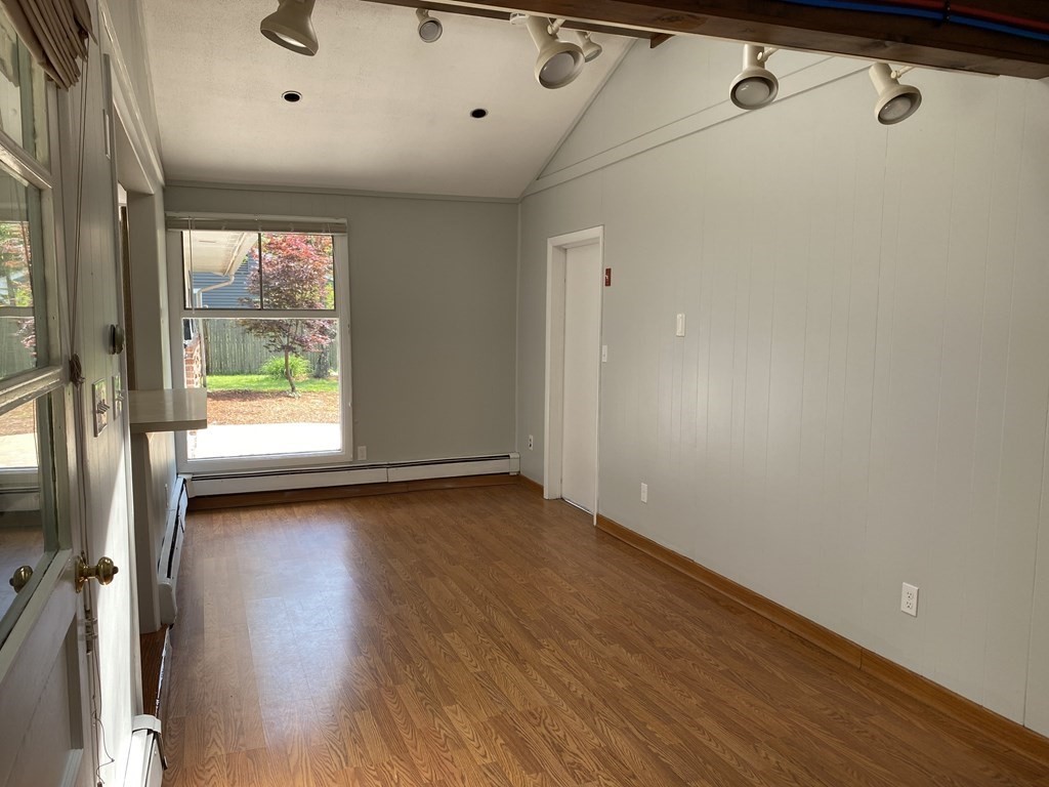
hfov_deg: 67.3
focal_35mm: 26
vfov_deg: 53.1
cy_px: 394
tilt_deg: -5.5
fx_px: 788
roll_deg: -1.5
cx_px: 524
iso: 40
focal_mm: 4.25
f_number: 1.8
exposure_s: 1/122
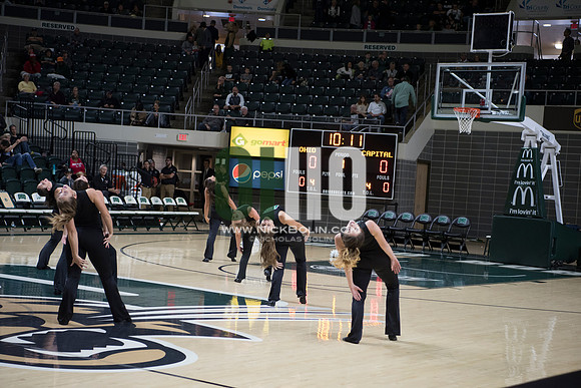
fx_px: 1130
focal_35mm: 70
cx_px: 290
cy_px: 194
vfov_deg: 19.5
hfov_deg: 28.8
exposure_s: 1/500
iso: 2000
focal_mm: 70
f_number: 3.5
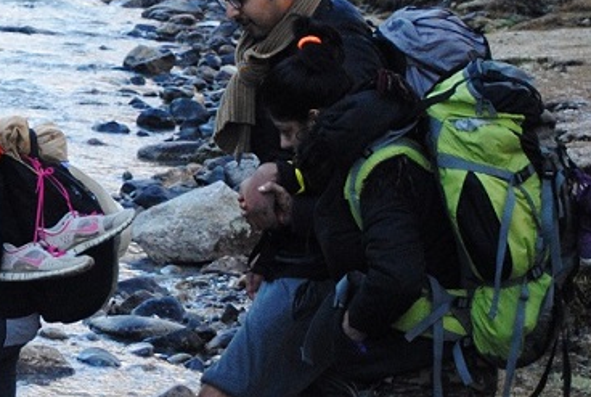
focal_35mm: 202
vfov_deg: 6.8
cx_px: -210
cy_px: 190
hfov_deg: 9.9
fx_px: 3323
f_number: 5.3
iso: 800
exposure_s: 1/200
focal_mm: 40
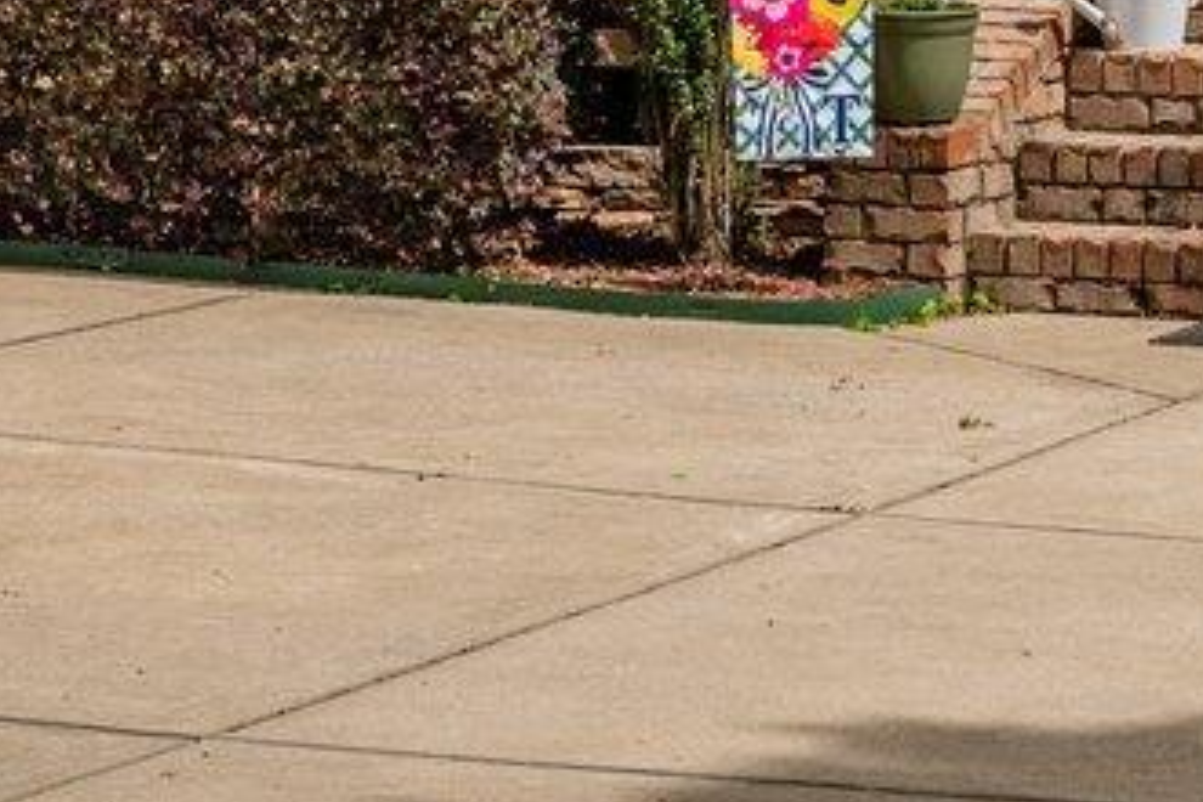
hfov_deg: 10.8
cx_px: 204
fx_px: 6319
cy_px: -470
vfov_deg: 7.1
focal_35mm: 189
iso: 400
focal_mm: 30.5
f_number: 8
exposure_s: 1/800
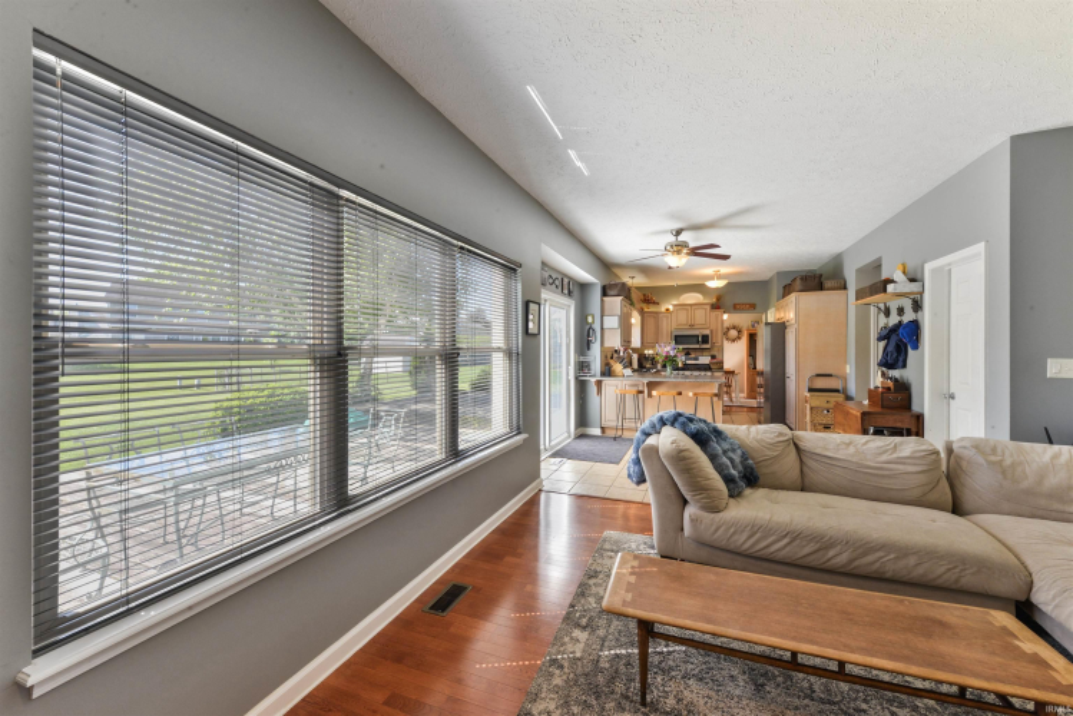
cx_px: 536
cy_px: 358
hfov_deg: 104.2
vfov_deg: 81.3
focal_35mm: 14
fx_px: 417
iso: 400
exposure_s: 1/20
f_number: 11
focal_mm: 14
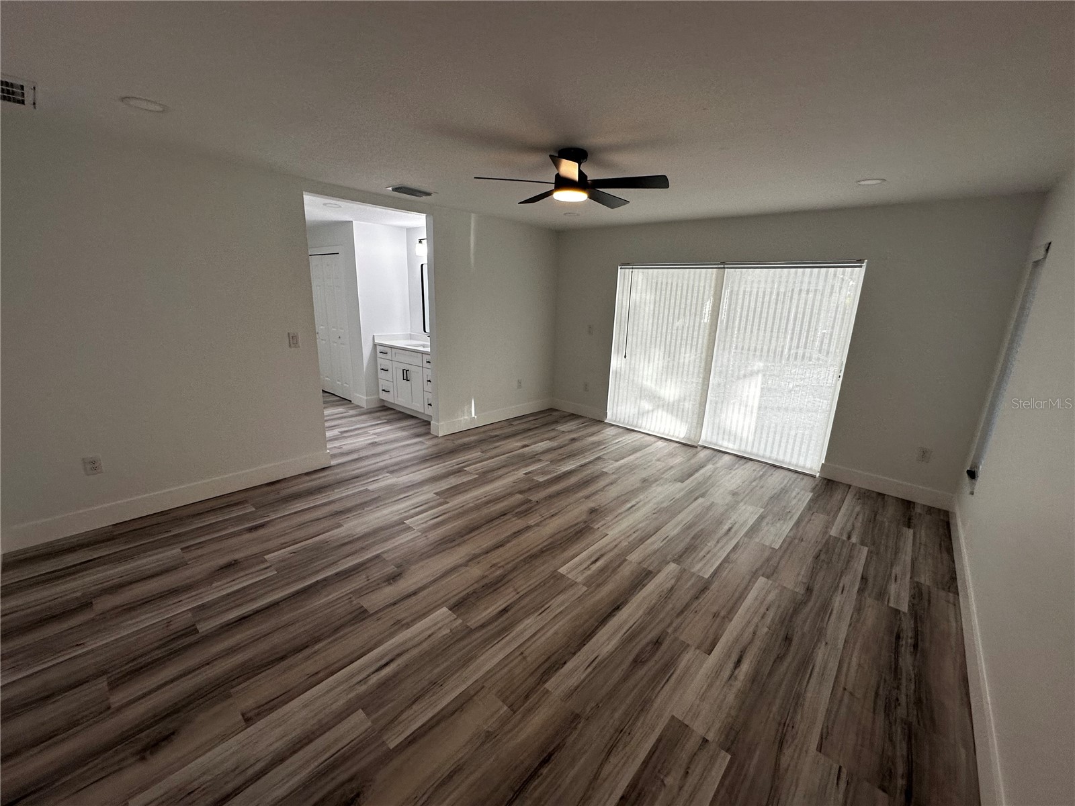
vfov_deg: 85.7
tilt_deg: -14.6
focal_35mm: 14
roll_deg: -1.4
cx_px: 538
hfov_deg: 102.1
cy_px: 403
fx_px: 435
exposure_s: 1/120
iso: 100
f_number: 2.2
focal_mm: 2.22
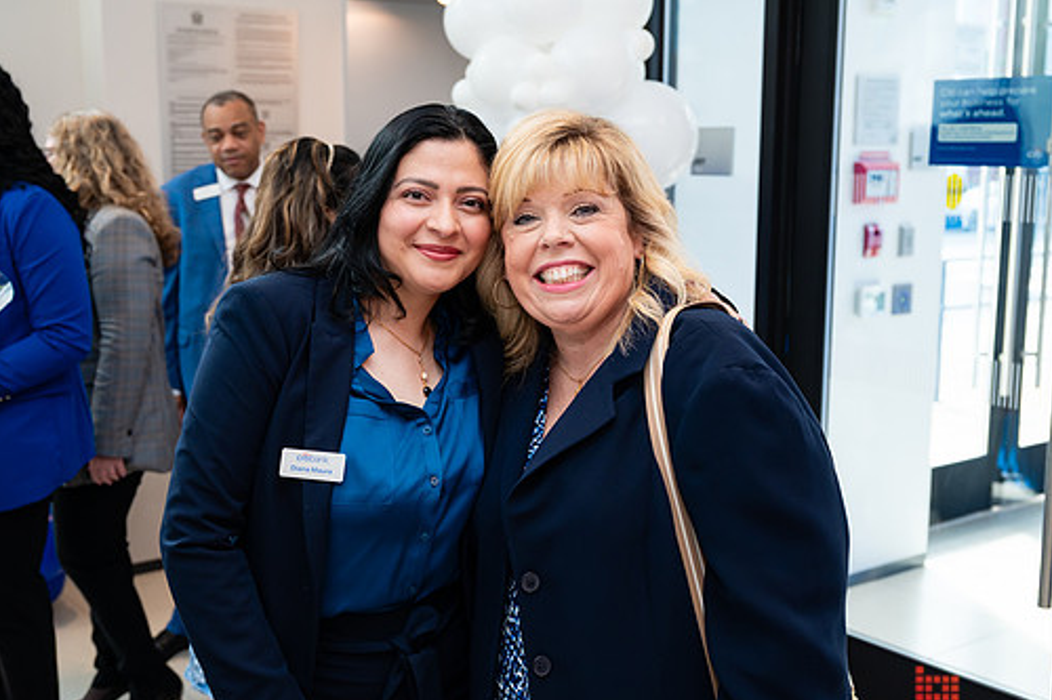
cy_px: 361
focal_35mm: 43
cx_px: 468
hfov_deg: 45.4
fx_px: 1256
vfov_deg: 31.2
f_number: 4
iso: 400
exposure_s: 1/200
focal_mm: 36
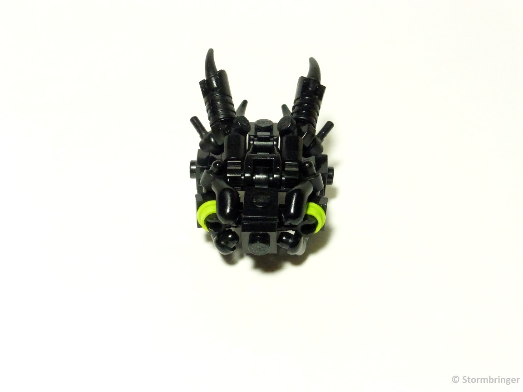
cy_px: 196
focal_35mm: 47
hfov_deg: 40.4
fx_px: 710
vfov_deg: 30.9
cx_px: 262
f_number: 6.3
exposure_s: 1/60
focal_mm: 8.5
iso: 1600
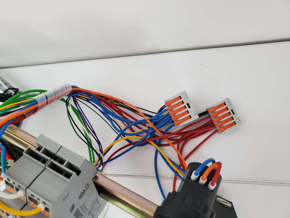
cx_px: 145
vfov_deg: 53.1
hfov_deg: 67.3
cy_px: 109
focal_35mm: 26
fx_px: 218
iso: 500
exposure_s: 1/60
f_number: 2.4
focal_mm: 4.3
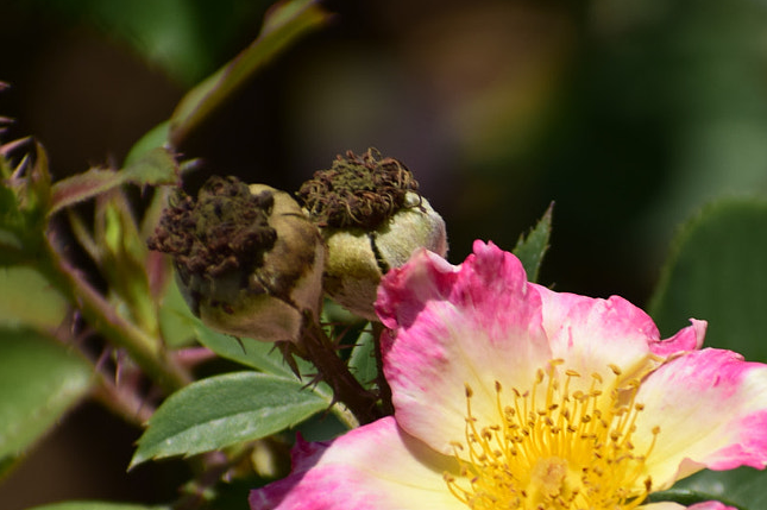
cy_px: 477
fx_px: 23779
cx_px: 559
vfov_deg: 1.2
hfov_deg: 1.8
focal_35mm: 1117
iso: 100
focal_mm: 300
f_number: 6.3
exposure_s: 1/800
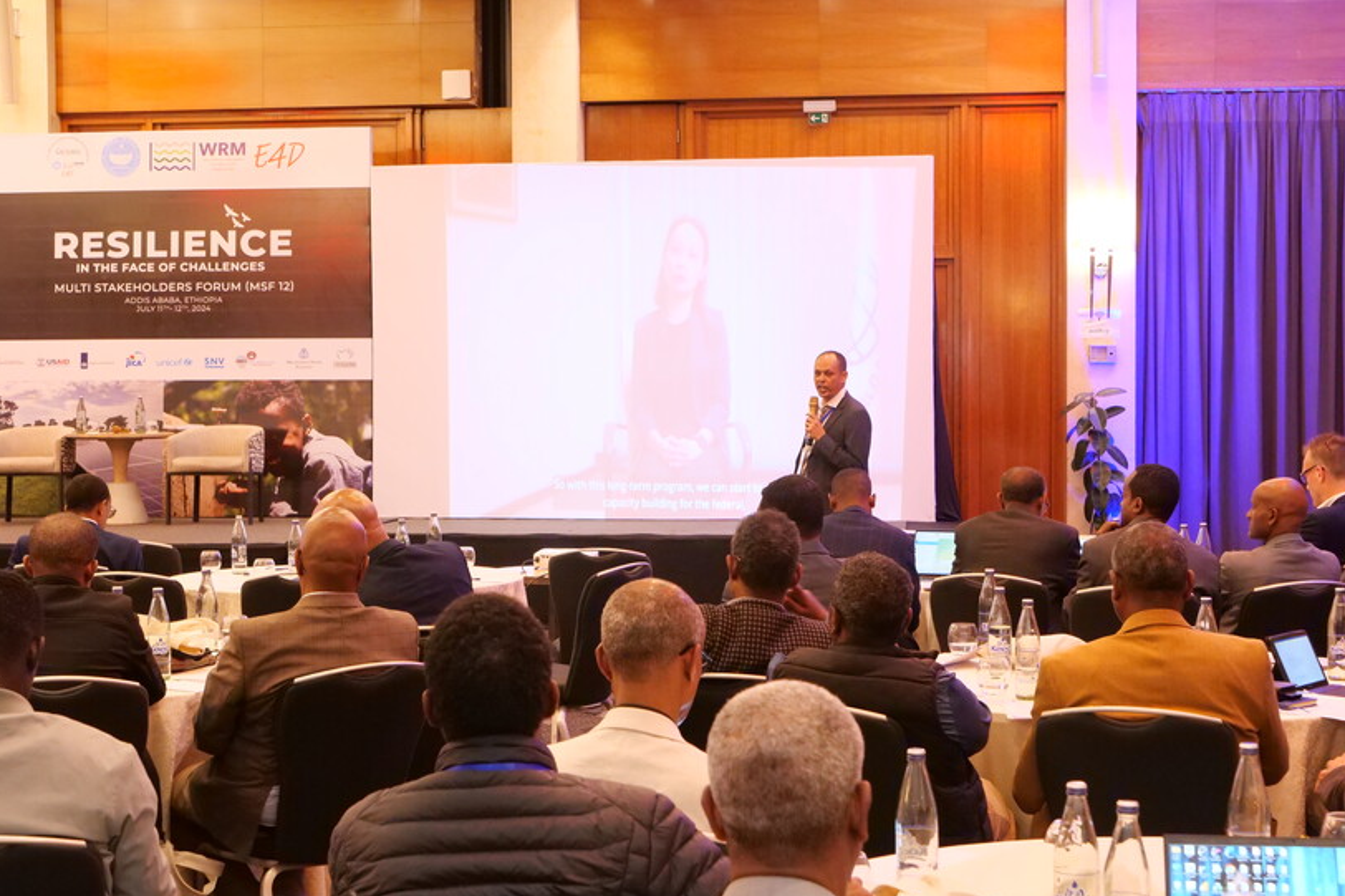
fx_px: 2278
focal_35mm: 61
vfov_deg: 22.3
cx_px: 673
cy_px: 457
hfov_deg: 32.9
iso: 3200
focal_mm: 29
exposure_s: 1/20
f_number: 5.6
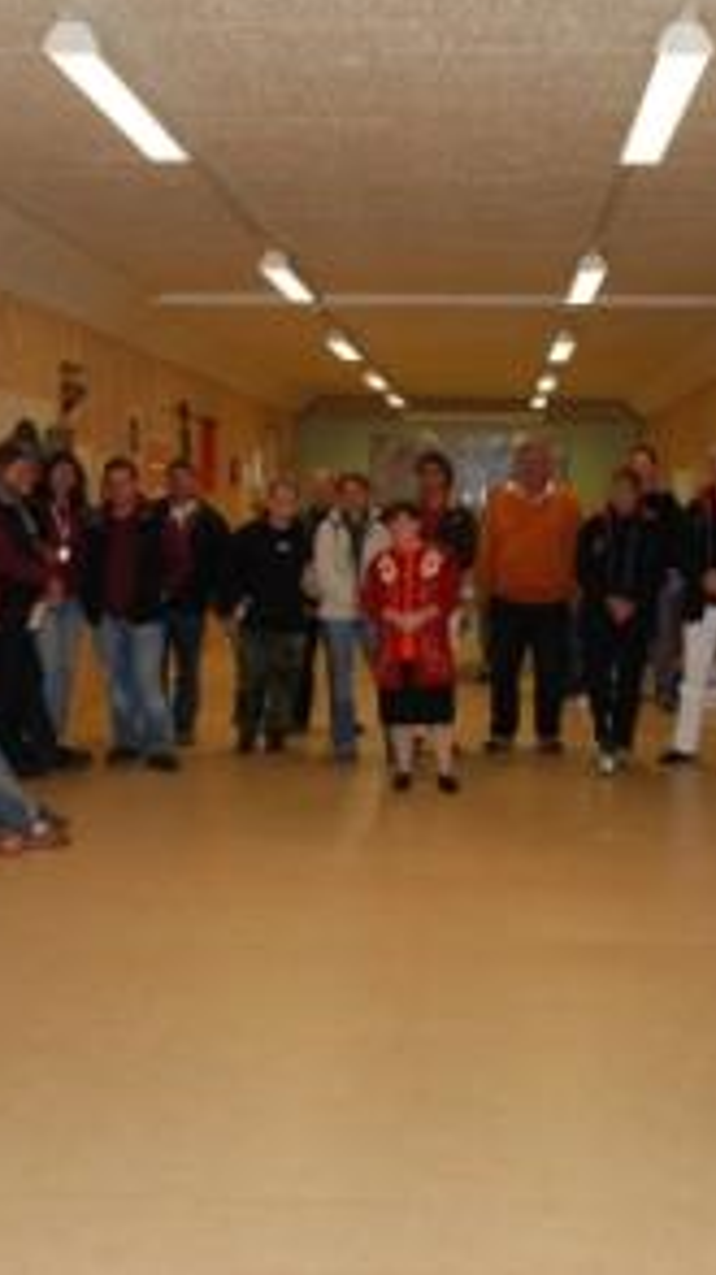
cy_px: 629
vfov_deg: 42.9
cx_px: 438
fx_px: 1623
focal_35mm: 48
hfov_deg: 24.8
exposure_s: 1/60
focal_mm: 20
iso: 400
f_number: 4
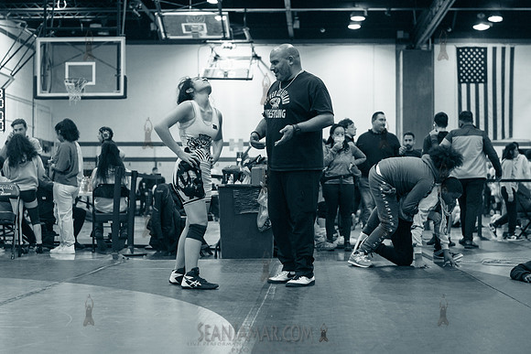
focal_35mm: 70
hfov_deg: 28.9
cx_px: 266
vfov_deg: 19.5
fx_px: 1030
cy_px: 177
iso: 5000
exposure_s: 1/400
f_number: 3.2
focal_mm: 66
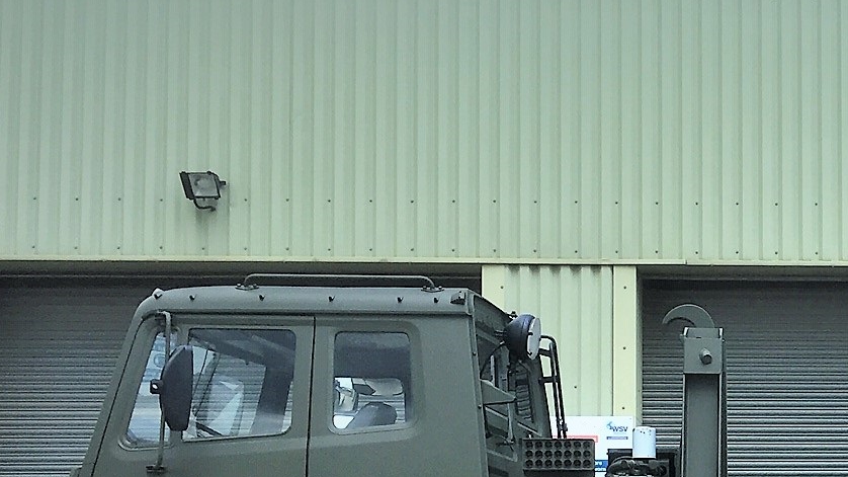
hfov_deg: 25.7
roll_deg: +0.1
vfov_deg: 15.5
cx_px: 947
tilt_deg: +2.9
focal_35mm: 76
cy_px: 502
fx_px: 1709
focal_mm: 4.15
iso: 25
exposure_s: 1/712
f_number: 2.2
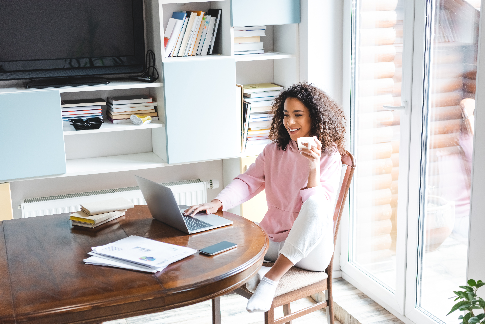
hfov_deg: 39.6
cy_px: 162
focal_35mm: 50
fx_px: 674
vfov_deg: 27.0
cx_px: 242
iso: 640
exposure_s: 1/200
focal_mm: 50
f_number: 3.5
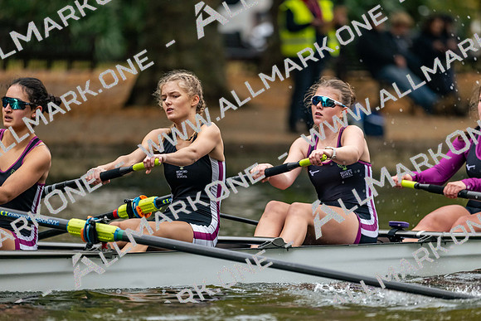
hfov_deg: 5.2
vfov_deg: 3.4
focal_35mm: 400
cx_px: 240
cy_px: 160
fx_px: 5345
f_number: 4.5
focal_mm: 400
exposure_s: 1/2500
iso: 2200
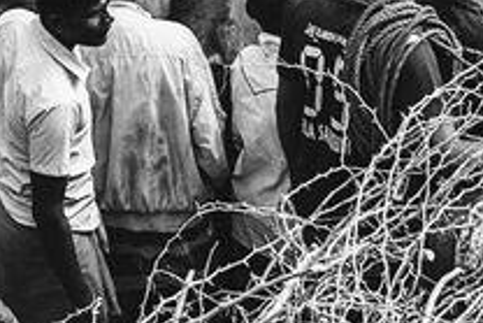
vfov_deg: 9.5
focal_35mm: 138
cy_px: -268
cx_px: 63
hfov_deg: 14.7
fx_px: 1853
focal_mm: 24
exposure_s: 1/160
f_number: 5.6
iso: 400
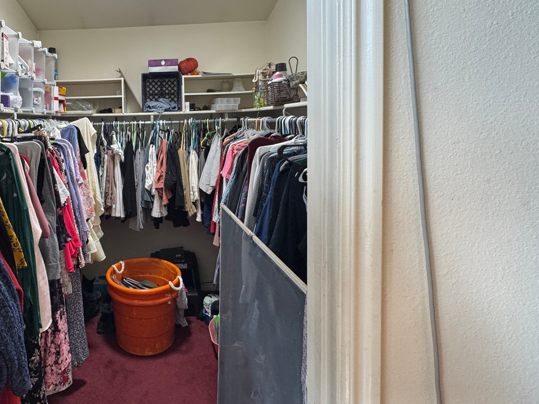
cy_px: 140
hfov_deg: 71.5
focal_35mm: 22
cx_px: 139
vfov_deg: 59.9
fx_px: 343
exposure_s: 1/120
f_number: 2.2
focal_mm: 2.22
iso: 200
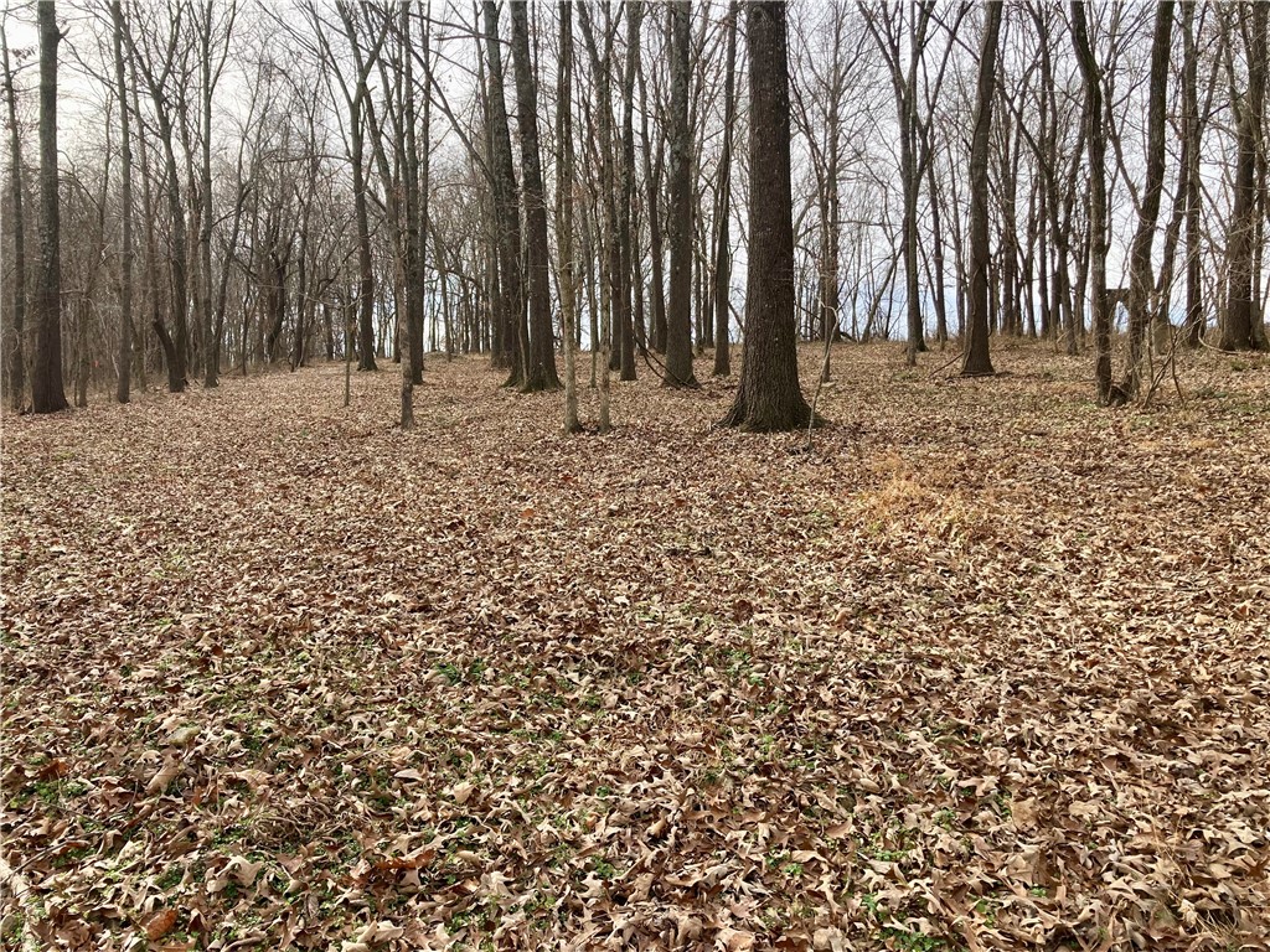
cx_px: 635
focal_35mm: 28
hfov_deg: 63.4
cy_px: 476
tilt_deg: +0.7
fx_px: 1027
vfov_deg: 49.7
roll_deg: -0.2
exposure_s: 1/466
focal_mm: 3.99
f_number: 1.8
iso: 20
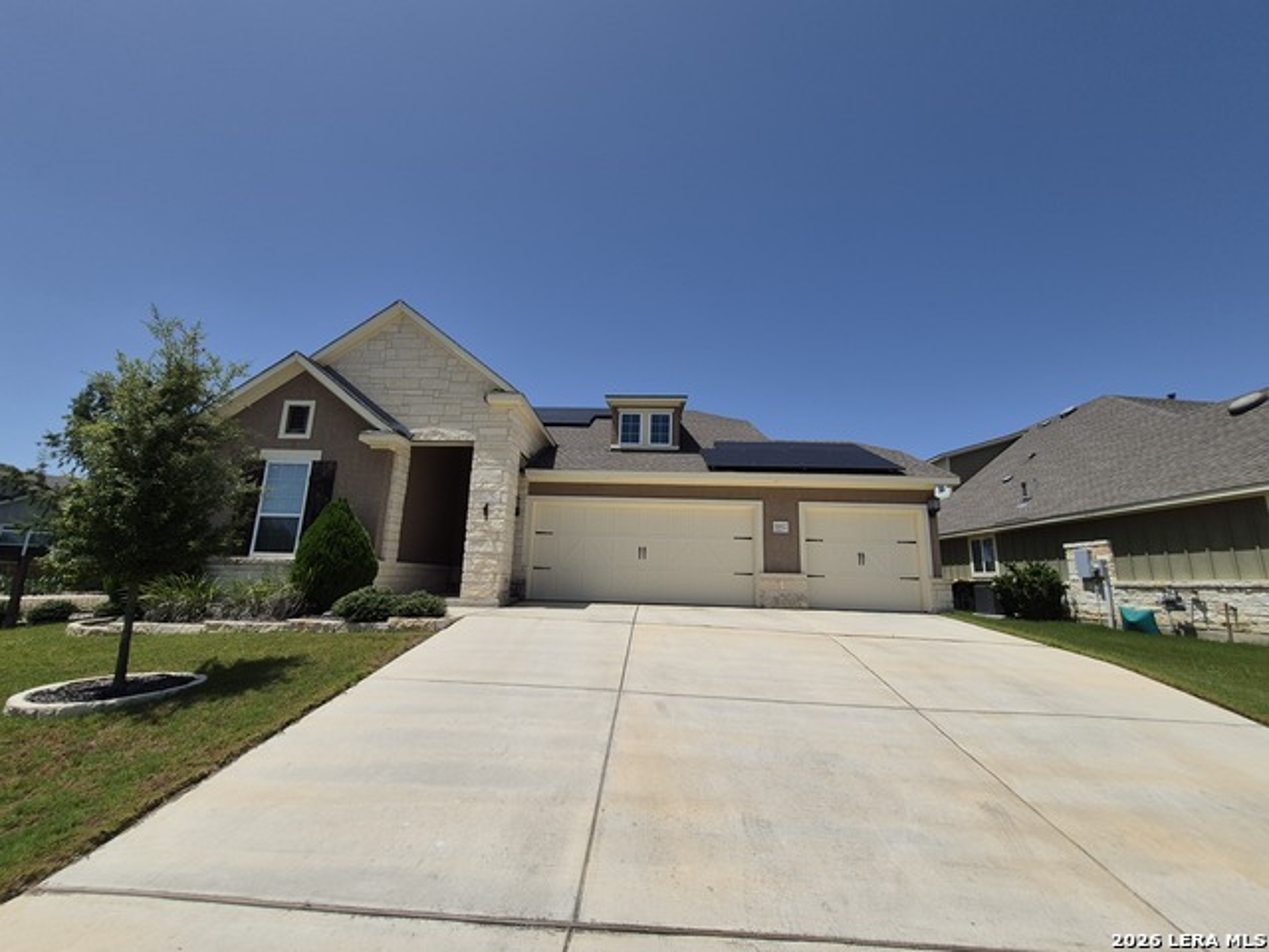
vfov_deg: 89.9
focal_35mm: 13
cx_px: 634
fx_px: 477
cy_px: 476
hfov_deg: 106.2
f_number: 2.2
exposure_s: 1/3968
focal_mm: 1.74
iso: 50
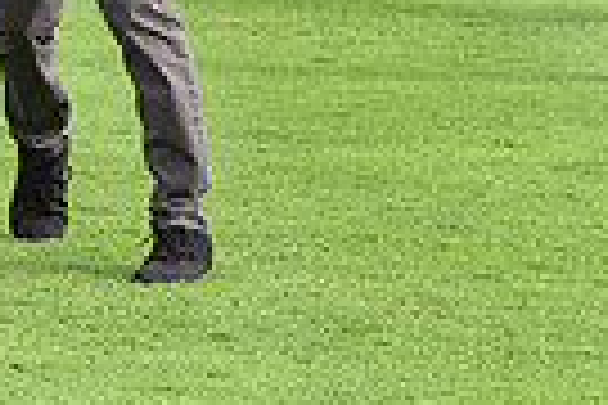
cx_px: -338
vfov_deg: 2.4
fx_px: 9795
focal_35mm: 580
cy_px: -412
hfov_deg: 3.5
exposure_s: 1/800
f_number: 5.6
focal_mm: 135
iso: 500
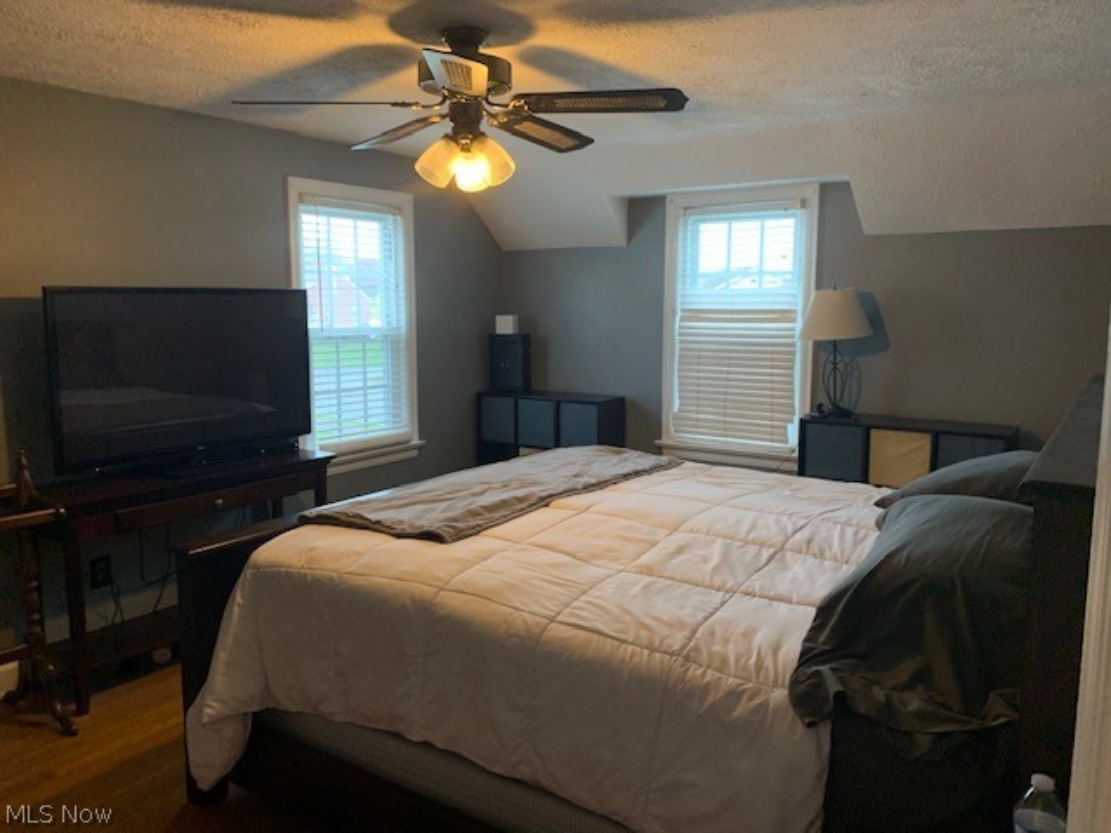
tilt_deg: -7.1
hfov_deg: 67.3
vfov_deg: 53.1
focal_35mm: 26
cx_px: 556
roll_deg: +0.3
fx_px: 834
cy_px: 416
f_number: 1.8
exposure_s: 1/40
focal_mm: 4.25
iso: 320
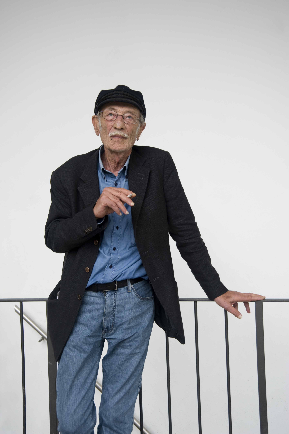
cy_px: 217
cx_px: 144
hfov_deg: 28.0
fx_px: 579
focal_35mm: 48
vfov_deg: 41.1
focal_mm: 48
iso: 400
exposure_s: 1/100
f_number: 6.3
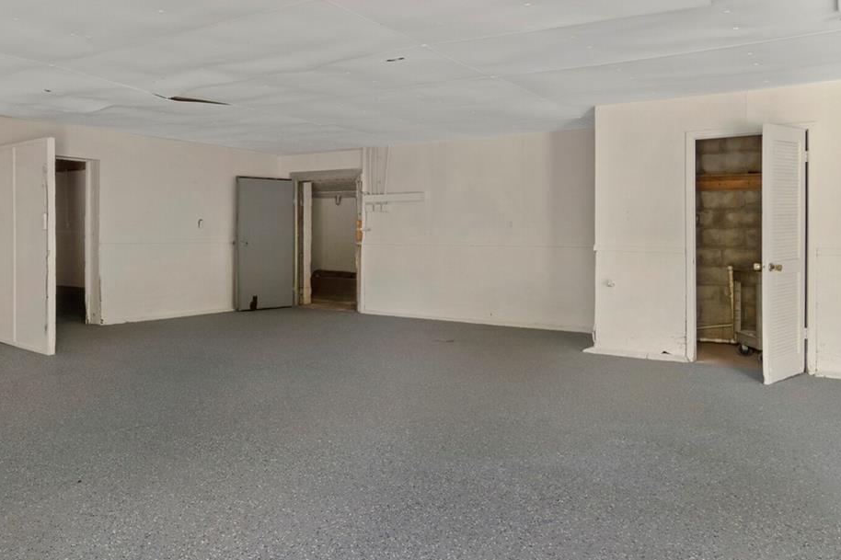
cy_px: 240
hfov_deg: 61.1
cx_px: 233
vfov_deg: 45.0
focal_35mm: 29
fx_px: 674
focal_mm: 11
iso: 320
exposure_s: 1/8
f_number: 5
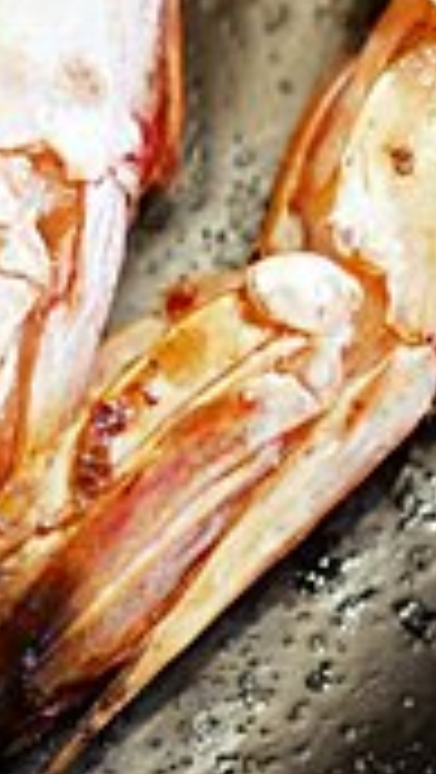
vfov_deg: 6.7
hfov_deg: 3.8
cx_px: -679
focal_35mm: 317
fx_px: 6503
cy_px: -448
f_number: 1.8
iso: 200
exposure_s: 1/60
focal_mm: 25
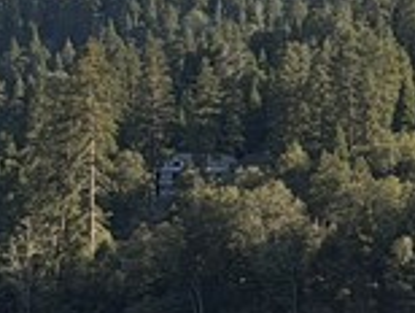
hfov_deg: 6.1
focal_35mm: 319
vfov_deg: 4.7
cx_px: 614
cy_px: 227
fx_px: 3830
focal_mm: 6.76
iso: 64
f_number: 1.78
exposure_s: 1/3534
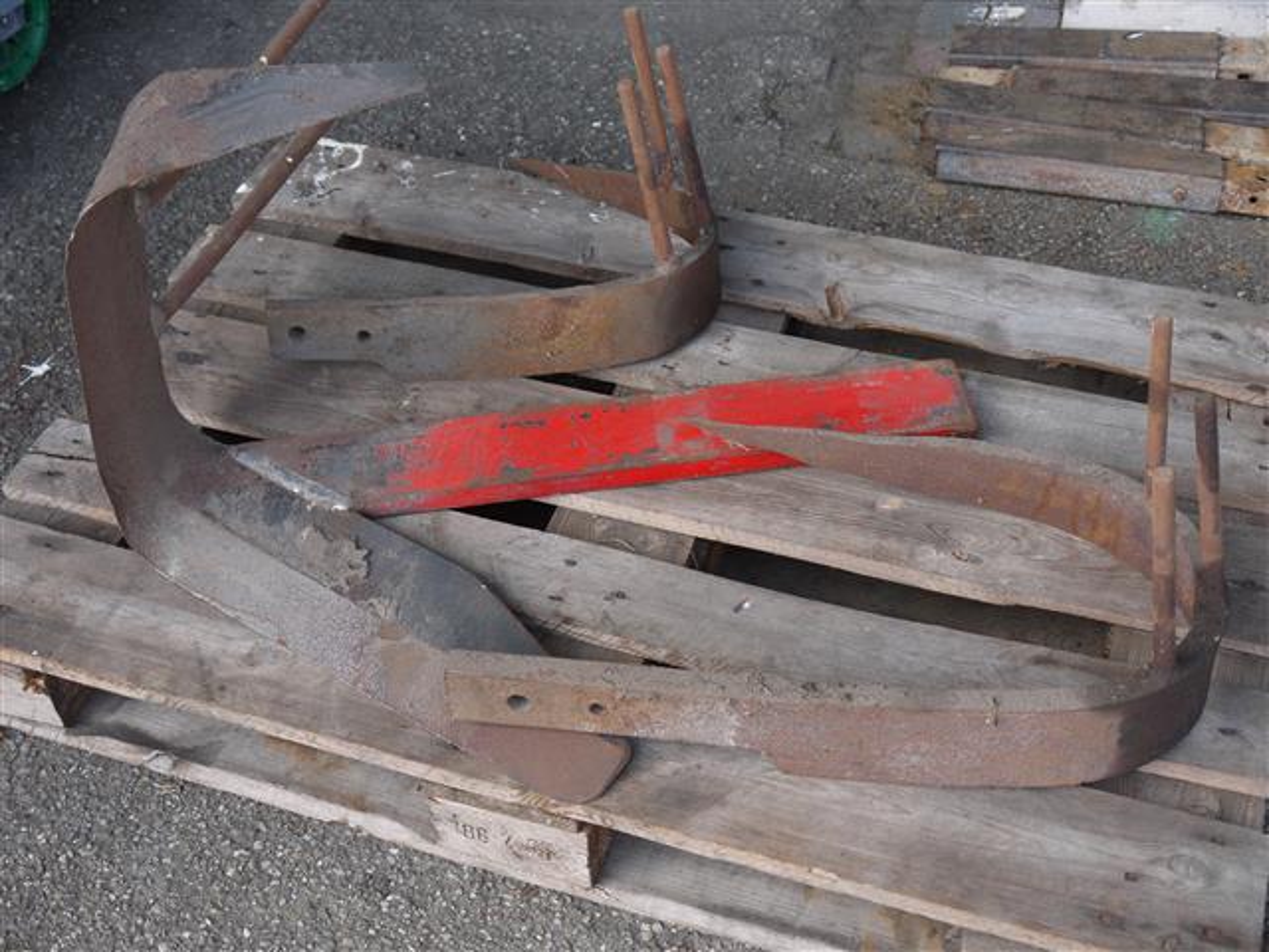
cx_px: 634
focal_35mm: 48
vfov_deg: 30.3
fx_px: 1760
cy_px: 476
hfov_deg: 39.7
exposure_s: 1/100
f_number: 5
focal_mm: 24
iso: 100
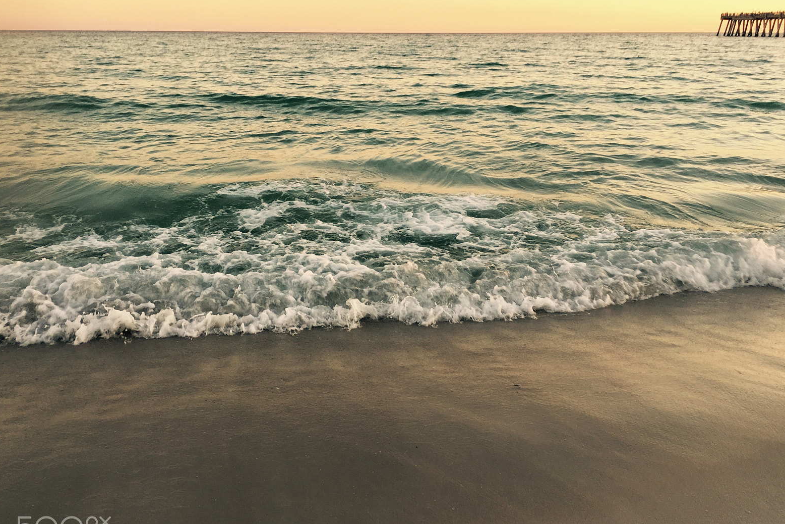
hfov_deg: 60.3
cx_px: 389
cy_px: 291
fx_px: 676
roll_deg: +0.1
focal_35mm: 31
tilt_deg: -20.5
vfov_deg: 42.3
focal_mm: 4.15
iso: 32
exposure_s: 1/120
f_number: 2.2
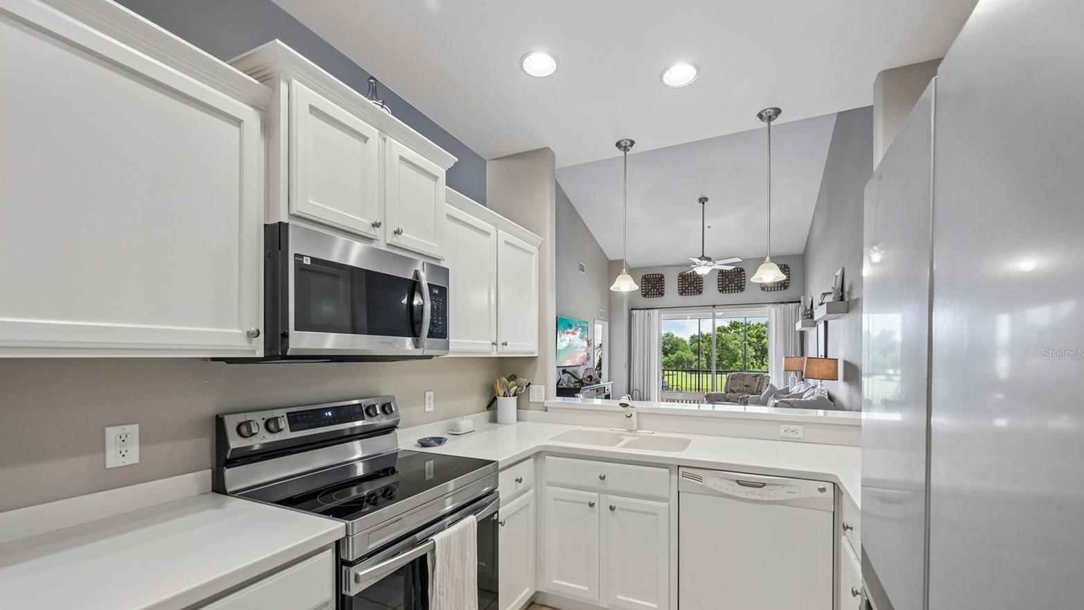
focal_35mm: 15
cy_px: 354
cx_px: 549
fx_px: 431
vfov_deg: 70.1
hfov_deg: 103.0
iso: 400
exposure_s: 1/25
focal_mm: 14
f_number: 8
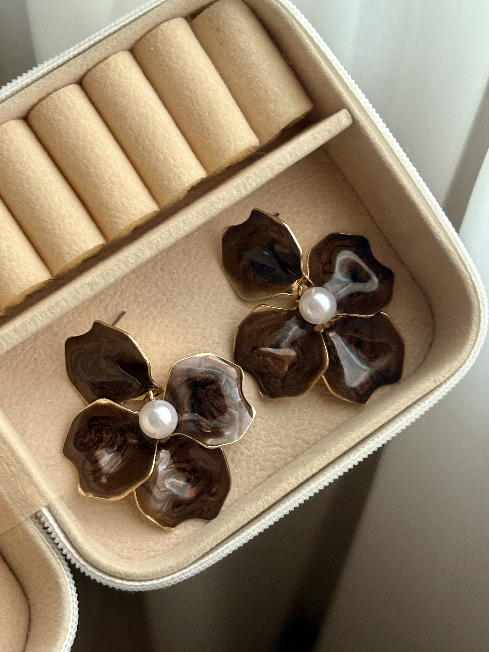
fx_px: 1168
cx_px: 210
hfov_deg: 23.6
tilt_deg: -62.8
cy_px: 309
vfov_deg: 31.2
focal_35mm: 62
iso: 160
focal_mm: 5.96
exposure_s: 1/46
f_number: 1.6
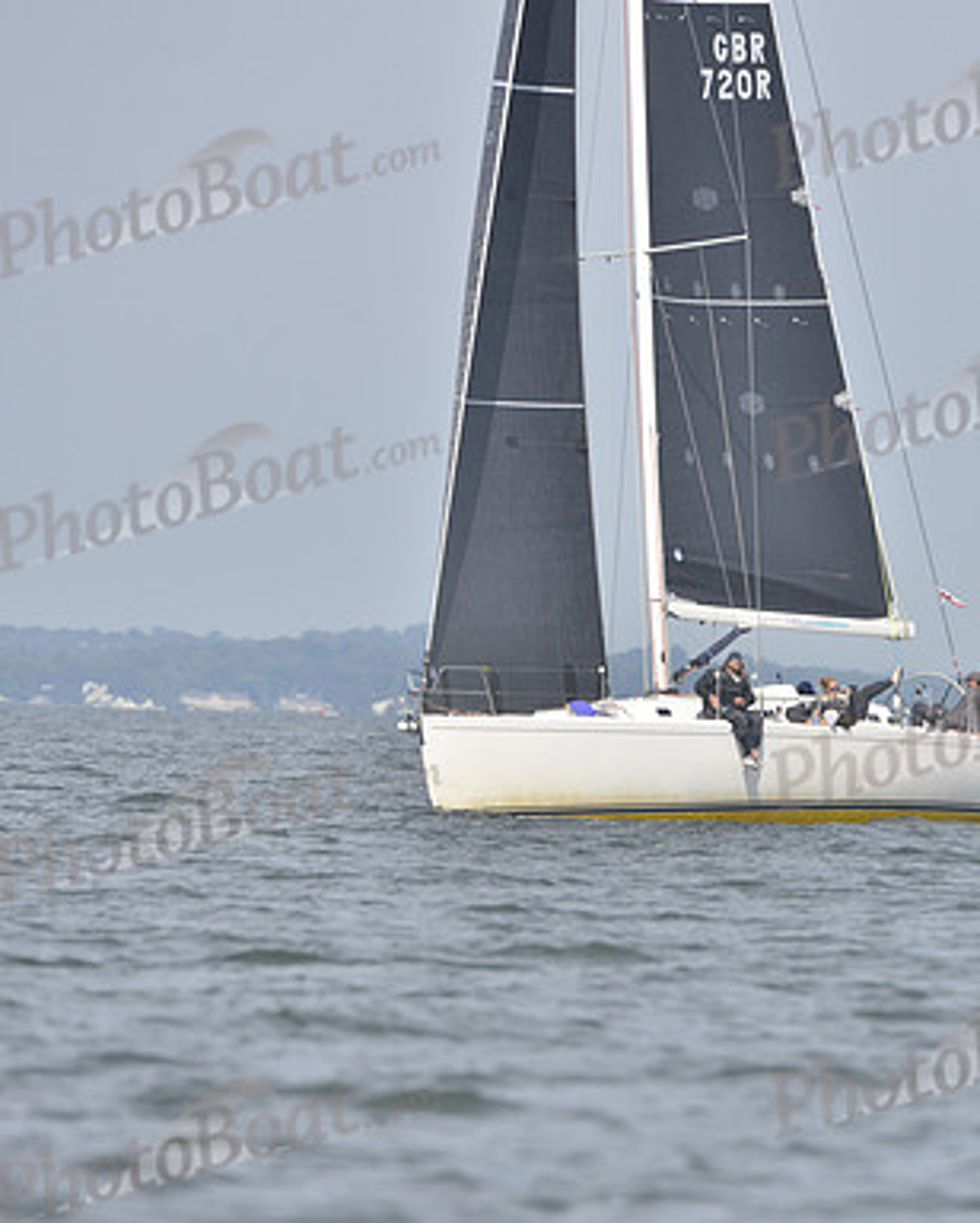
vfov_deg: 4.4
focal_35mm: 439
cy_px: 610
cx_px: 608
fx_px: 15891
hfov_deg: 3.5
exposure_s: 1/1000
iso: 280
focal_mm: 310
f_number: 7.1
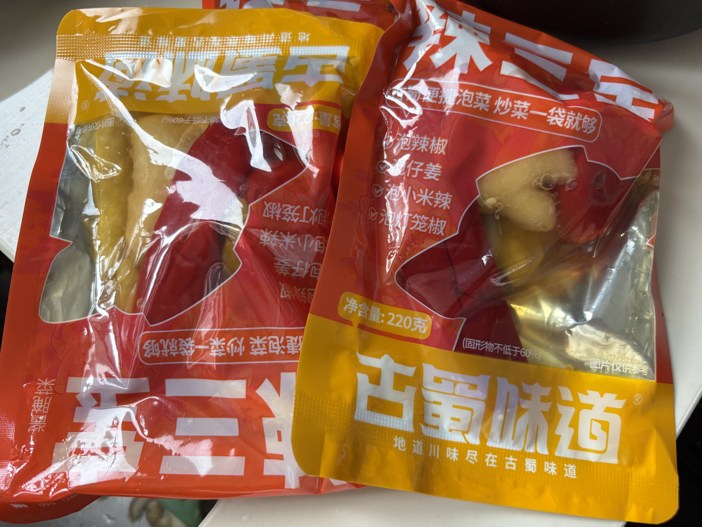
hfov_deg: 67.3
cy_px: 264
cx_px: 351
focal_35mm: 26
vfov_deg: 53.1
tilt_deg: -70.5
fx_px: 527
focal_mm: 5.96
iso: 125
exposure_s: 1/112
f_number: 1.6
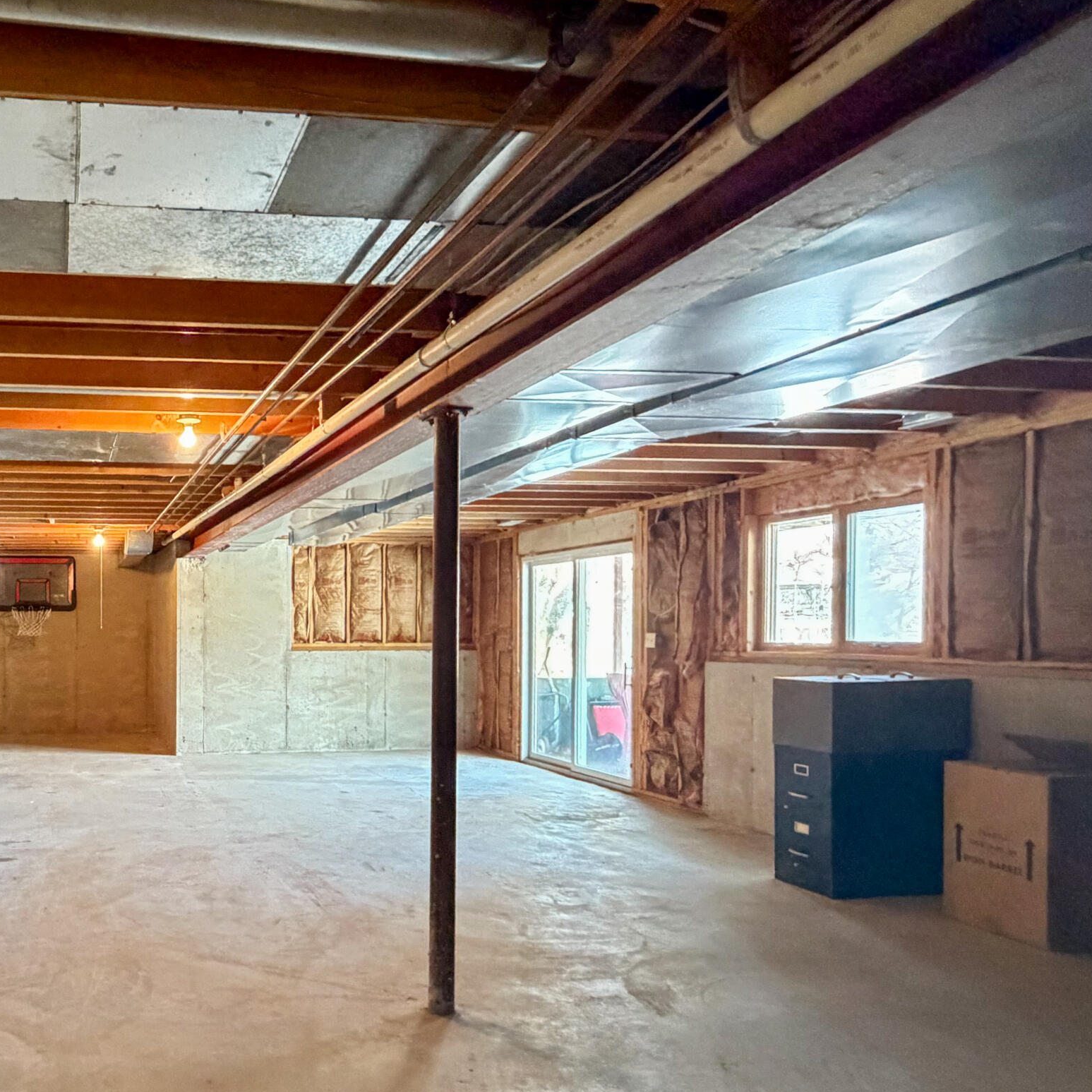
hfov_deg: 58.1
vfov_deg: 62.7
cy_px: 764
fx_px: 857
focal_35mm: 24
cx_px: 162
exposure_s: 1/60
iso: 800
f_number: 2.2
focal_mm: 2.22
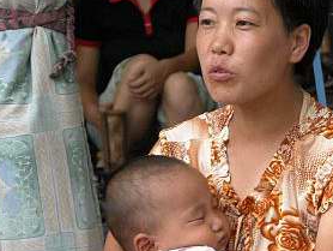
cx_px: 332
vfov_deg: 3.7
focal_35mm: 405
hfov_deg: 4.9
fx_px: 3899
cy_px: 179
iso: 200
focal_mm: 44.7
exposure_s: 1/125
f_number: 5
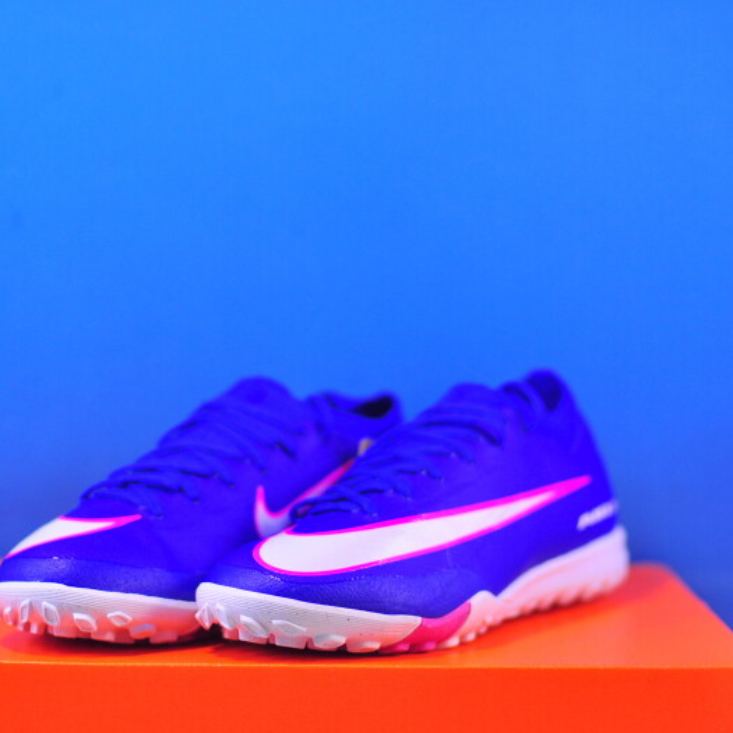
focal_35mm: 97
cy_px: 368
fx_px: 2324
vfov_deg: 17.9
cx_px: 290
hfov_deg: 17.9
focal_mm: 50
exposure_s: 1/320
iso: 250
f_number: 2
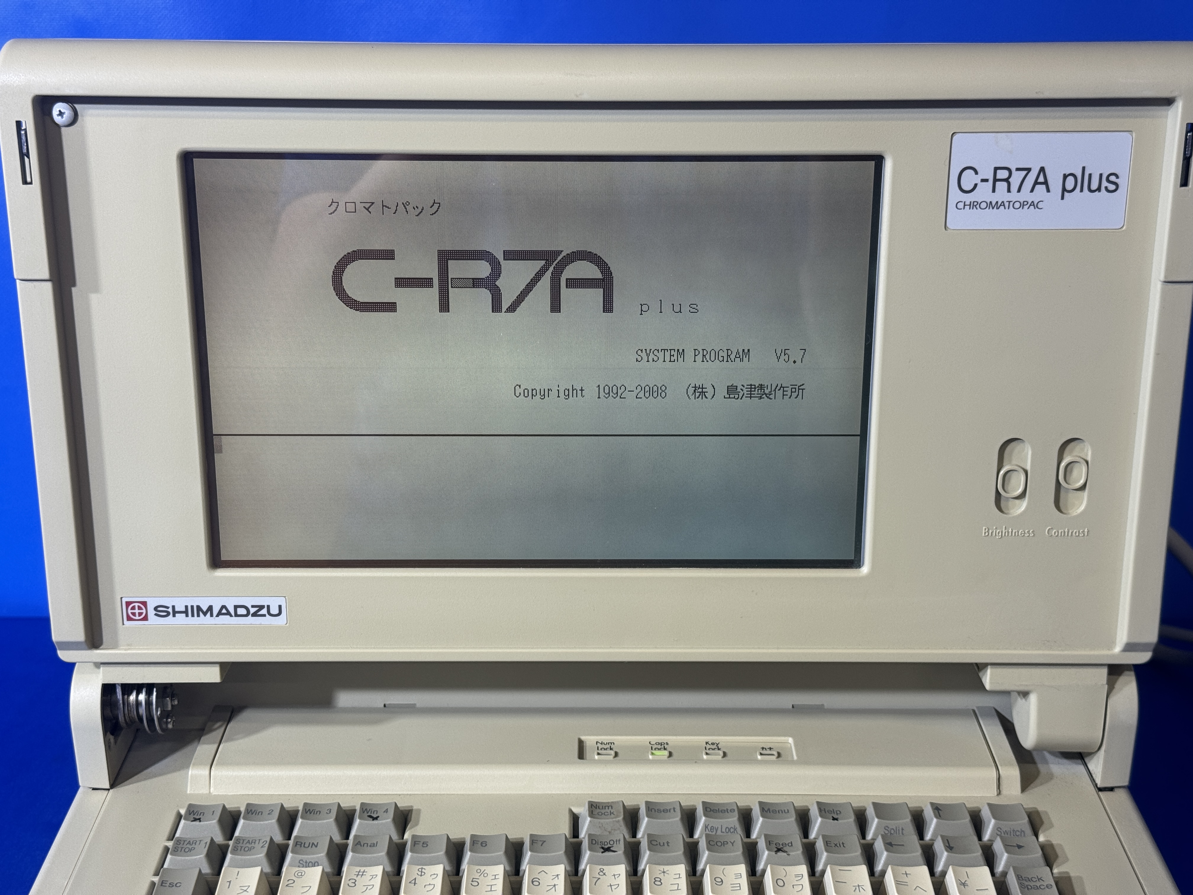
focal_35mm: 48
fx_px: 1654
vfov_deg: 30.3
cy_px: 448
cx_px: 596
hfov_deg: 39.7
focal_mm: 6.76
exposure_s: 1/120
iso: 80
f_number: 1.78
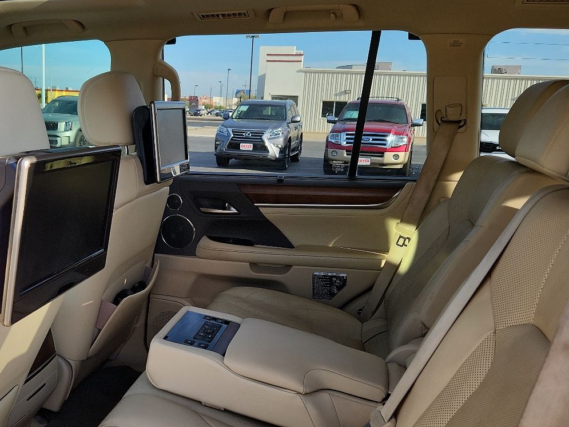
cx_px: 176
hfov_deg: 49.0
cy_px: 228
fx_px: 608
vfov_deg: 38.6
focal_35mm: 37
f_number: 1.8
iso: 50
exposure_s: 1/455
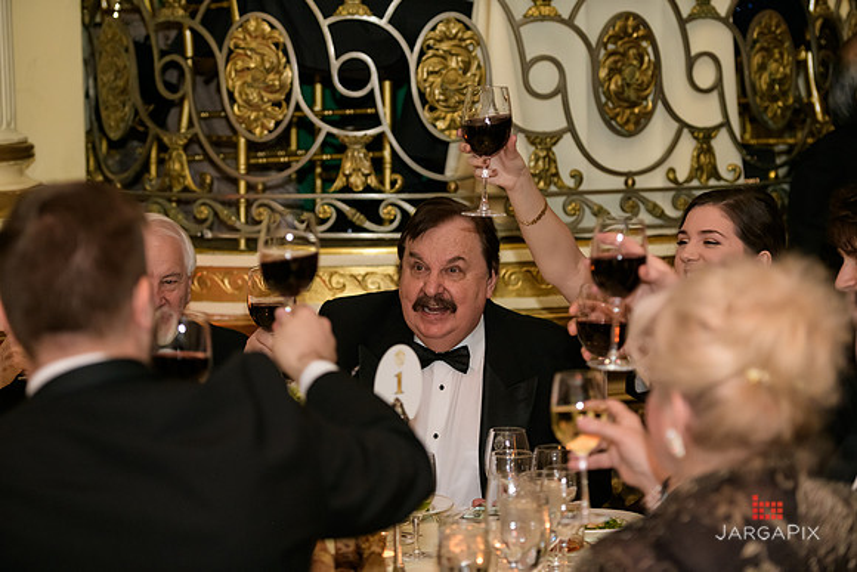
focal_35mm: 105
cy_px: 286
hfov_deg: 19.5
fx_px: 2500
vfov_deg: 13.0
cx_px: 428
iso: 1600
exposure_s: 1/125
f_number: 3.2
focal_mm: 105
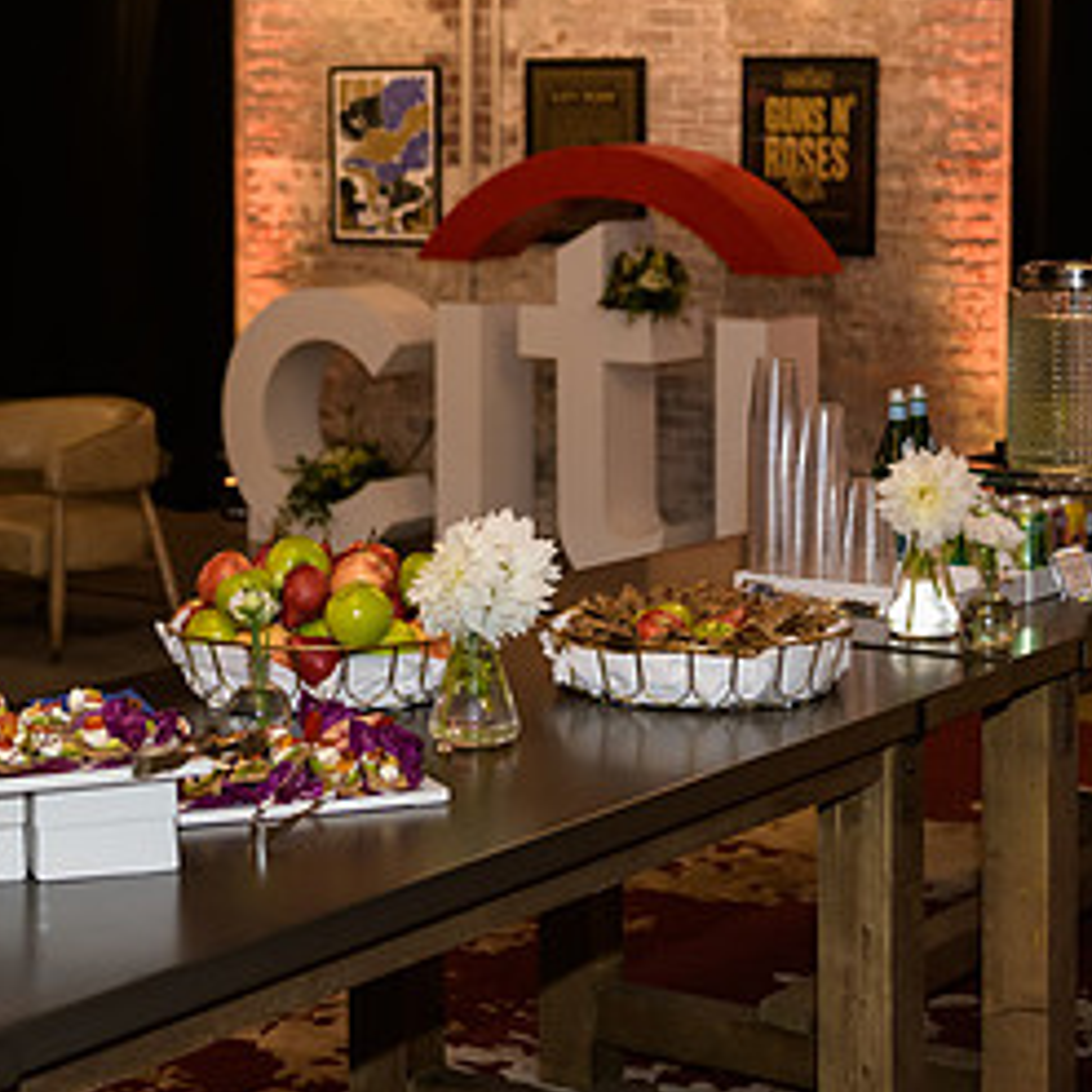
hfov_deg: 21.5
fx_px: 2855
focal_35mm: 80
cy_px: 329
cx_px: 323
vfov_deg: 21.5
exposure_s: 1/125
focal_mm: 40
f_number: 3.2
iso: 1250
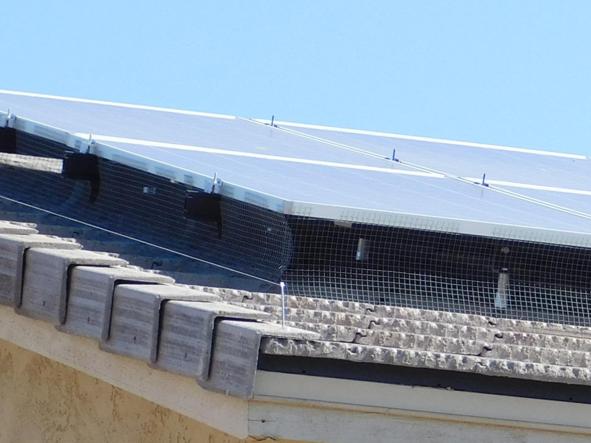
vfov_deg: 3.6
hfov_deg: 4.8
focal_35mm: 414
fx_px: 7067
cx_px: 704
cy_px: 521
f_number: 5
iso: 125
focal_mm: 23.7
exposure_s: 1/400
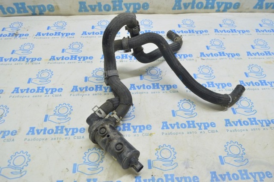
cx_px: 137
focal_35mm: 30
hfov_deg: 62.0
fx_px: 228
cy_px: 91
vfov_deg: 43.5
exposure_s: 1/20
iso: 400
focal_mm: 20
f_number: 5.6
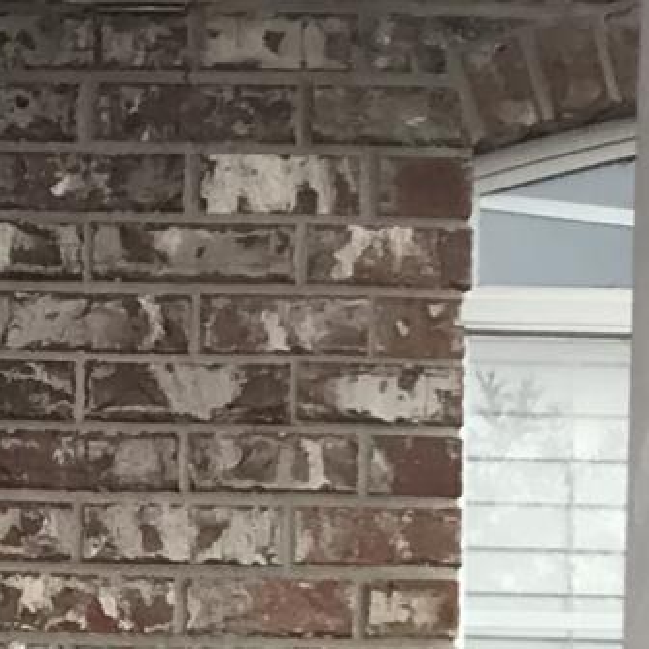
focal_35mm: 222
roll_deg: -0.8
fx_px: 4709
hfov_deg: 7.2
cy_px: 1034
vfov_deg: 7.7
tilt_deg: +0.8
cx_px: -1144
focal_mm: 3.99
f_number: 1.8
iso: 20
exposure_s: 1/129
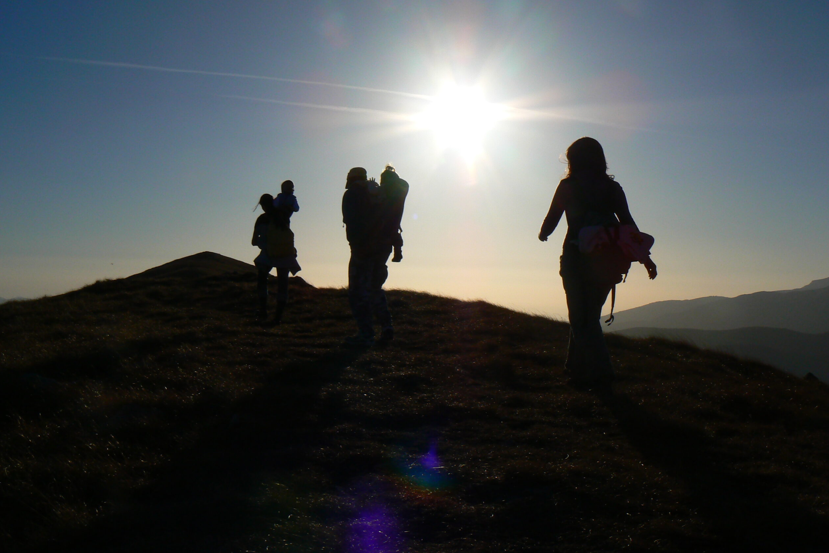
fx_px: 875
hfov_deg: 50.7
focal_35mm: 38
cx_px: 418
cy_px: 258
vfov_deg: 35.0
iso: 80
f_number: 8
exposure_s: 1/2000
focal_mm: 6
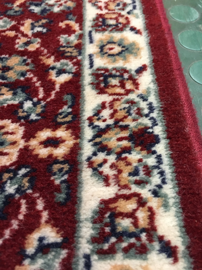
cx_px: 101
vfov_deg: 61.7
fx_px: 226
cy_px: 135
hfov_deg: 48.2
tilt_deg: -57.6
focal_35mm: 29
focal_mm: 4.15
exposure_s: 1/17
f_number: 2.2
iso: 200
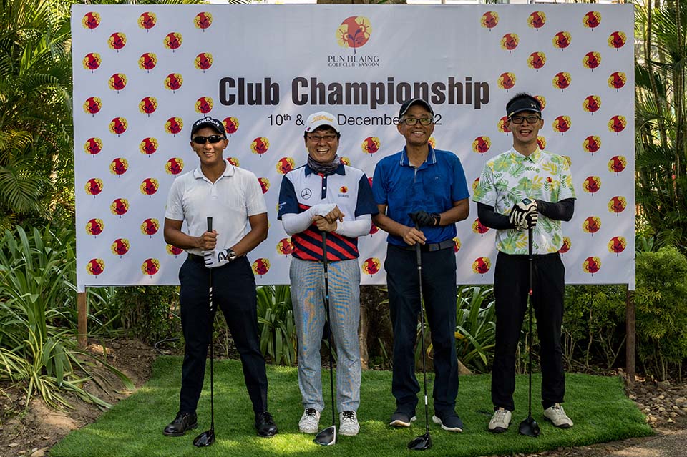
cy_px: 228
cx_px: 344
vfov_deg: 39.4
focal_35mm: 34
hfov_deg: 56.5
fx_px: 639
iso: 400
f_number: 7.1
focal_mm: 33.5
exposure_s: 1/320
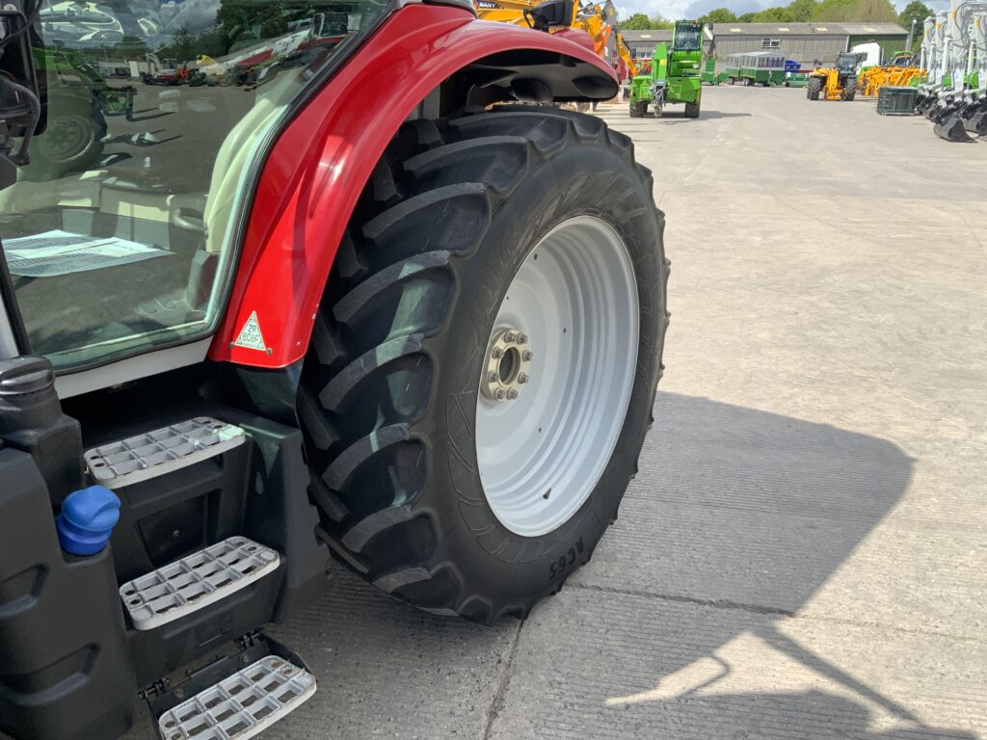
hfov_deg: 61.7
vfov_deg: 48.2
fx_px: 827
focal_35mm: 29
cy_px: 370
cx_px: 494
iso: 16
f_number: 1.8
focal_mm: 3
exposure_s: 1/1035
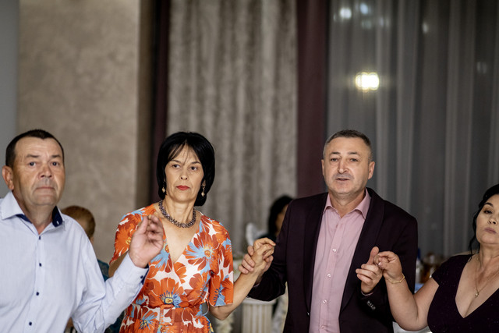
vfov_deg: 10.7
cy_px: 166
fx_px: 1775
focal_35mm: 128
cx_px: 250
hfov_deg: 16.0
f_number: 1.8
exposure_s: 1/250
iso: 1250
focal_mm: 85
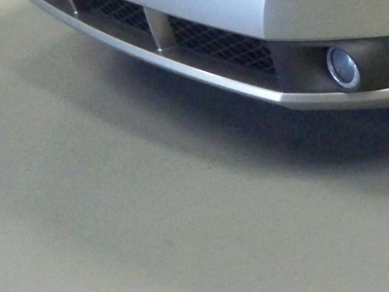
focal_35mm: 119
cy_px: -181
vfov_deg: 11.8
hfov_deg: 15.4
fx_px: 1337
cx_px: 565
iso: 800
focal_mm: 6.3
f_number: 3.1
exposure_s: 1/60
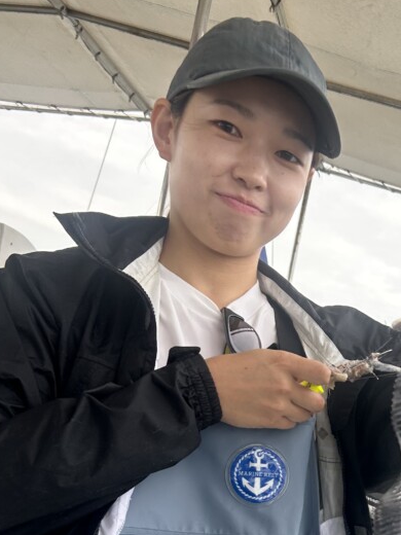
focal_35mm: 50
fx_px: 772
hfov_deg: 28.2
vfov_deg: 36.5
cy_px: 451
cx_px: 342
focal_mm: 5.7
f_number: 1.5
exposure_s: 1/376
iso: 50
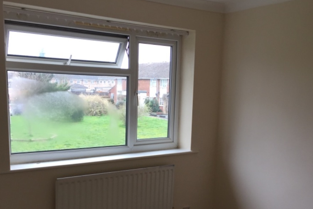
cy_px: 147
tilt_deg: -8.7
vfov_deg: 32.3
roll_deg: -1.3
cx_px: 154
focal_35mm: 41
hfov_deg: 47.4
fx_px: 357
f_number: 2.2
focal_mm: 4.15
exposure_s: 1/100
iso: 40
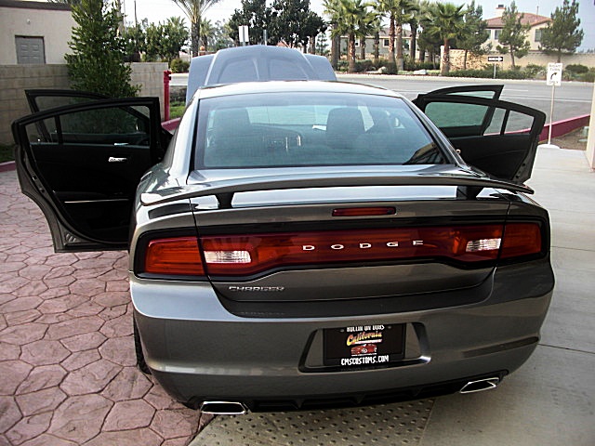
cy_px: 223
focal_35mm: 36
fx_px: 619
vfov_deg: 39.7
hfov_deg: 51.4
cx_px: 298
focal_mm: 6.3
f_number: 2.8
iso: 50
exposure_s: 1/80
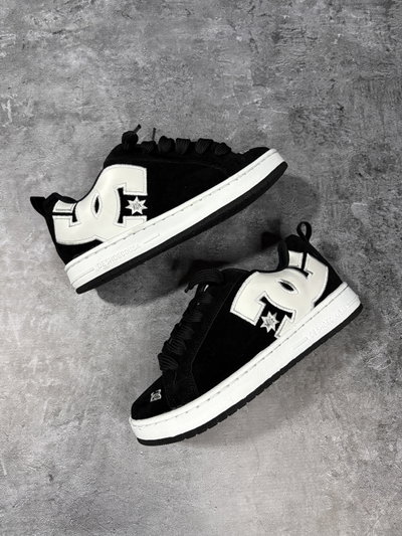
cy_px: 268
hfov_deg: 53.1
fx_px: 402
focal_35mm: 26
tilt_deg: -75.5
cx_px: 201
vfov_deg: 67.3
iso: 500
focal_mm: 5.96
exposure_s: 1/46
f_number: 1.6
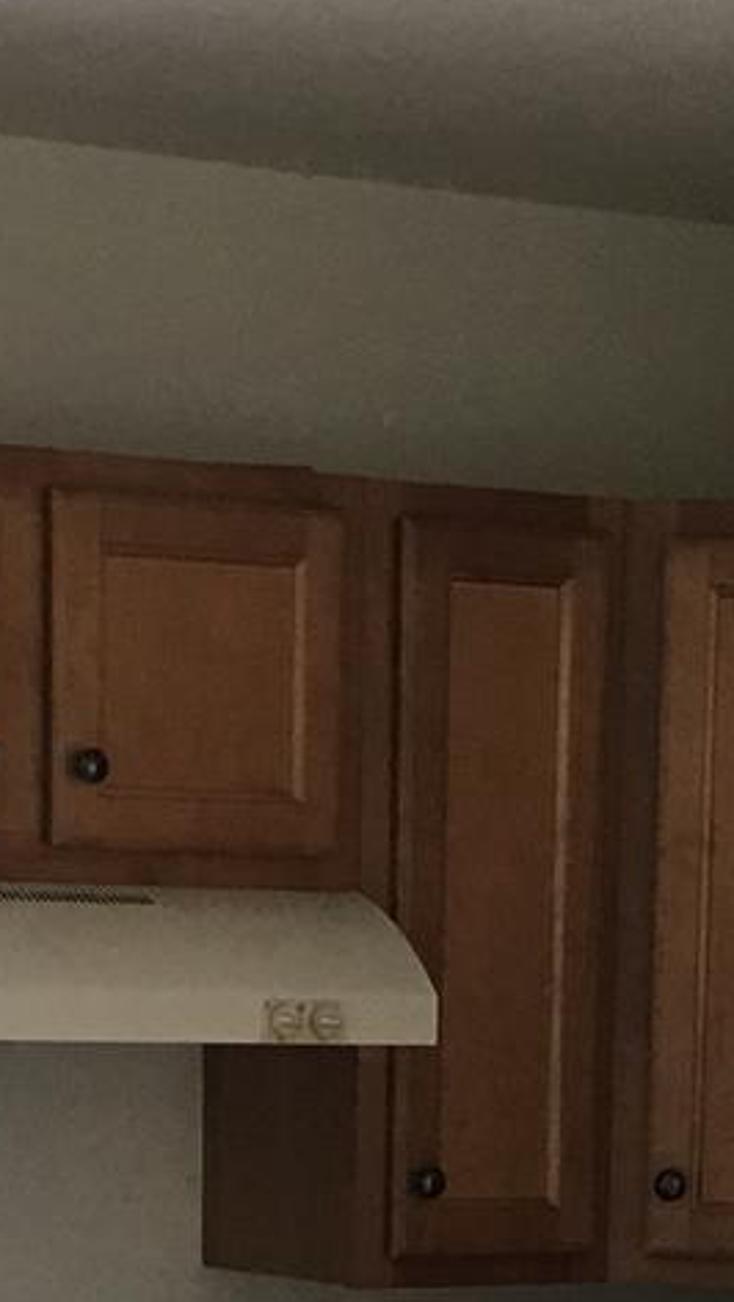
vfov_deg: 14.6
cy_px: 1945
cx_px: 494
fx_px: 4733
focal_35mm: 137
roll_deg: -0.7
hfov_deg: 8.9
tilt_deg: -12.3
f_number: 2.2
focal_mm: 4.15
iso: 40
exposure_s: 1/30
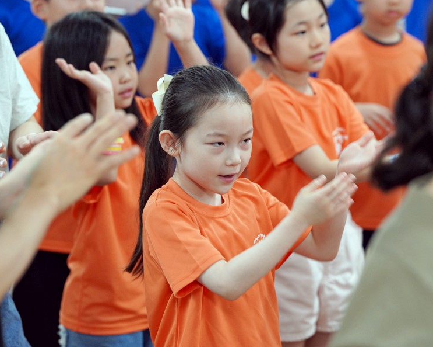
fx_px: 2024
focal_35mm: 158
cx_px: 241
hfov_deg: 12.2
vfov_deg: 9.8
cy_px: 172
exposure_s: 1/160
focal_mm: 139
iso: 2500
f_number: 4
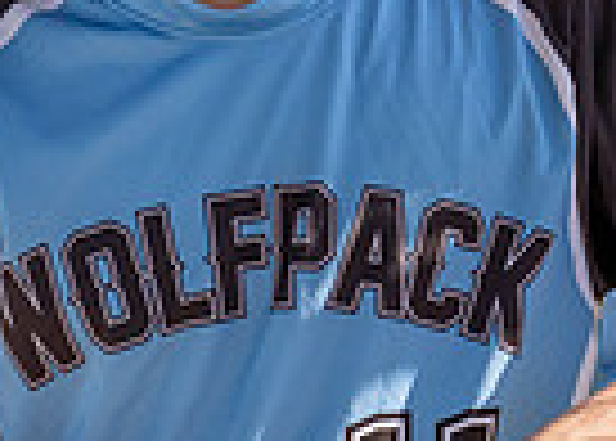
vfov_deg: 2.0
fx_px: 12638
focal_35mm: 722
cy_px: 27
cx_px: 274
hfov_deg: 2.8
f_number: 2.8
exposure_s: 1/4000
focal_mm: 162
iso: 320
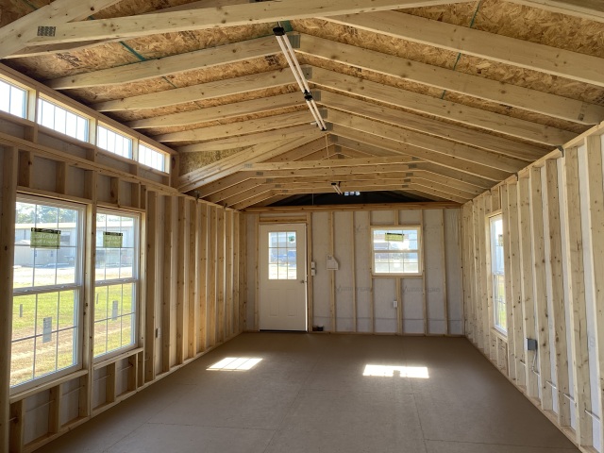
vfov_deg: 53.1
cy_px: 226
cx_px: 302
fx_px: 454
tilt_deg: +3.9
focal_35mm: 26
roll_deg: +0.9
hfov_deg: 67.3
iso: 64
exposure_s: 1/121
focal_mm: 4.25
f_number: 1.8
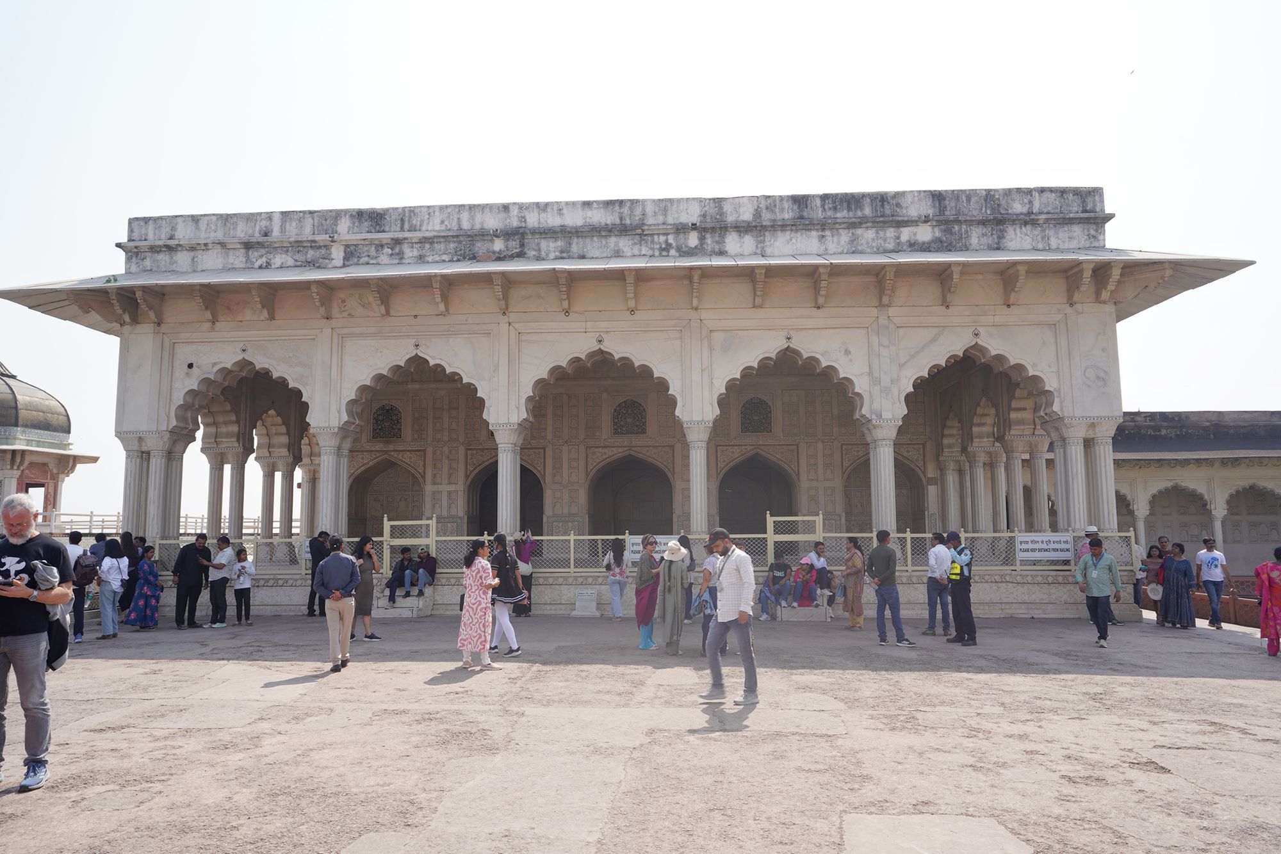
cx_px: 640
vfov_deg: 53.1
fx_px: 854
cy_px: 427
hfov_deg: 73.7
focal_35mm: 24
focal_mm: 24
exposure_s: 1/100
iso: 100
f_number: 11
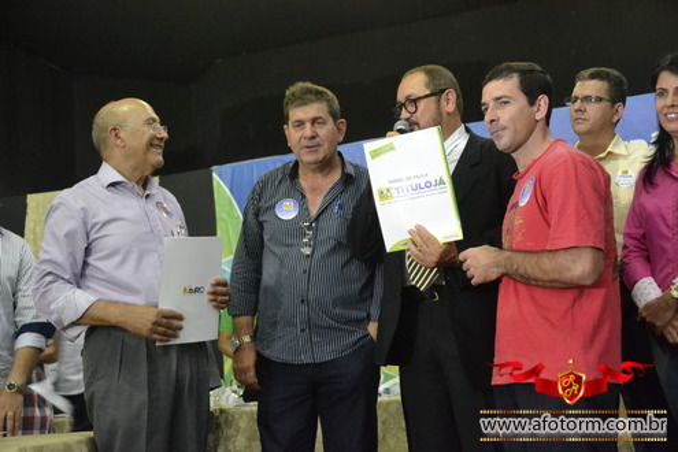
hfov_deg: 41.1
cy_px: 226
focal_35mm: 48
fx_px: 904
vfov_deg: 28.1
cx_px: 339
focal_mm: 32
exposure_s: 1/30
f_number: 4.2
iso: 3200
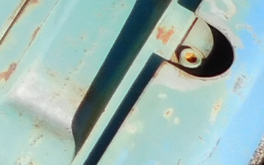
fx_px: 1640
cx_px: -377
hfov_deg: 8.4
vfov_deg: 5.5
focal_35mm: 228
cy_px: -284
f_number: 3.2
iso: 125
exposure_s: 1/800
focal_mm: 4.9
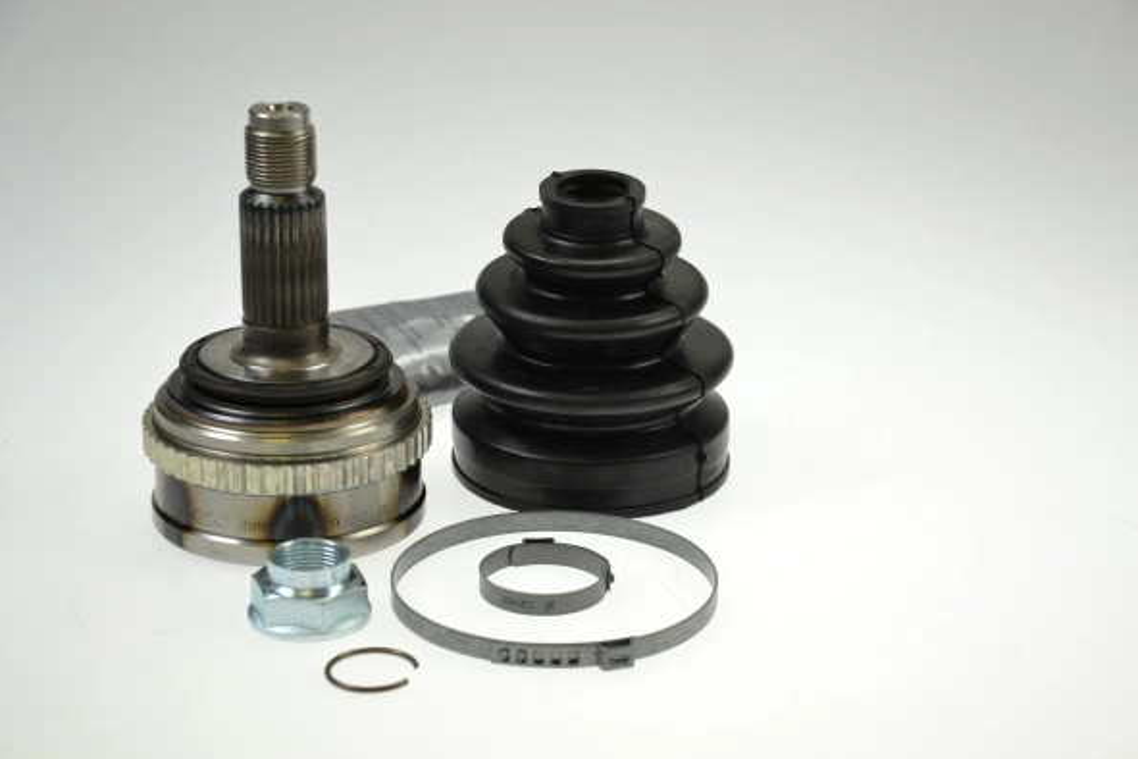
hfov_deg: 20.4
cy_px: 380
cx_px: 573
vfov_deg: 13.7
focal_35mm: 100
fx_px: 3161
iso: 360
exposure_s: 1/250
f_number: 5.6
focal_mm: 66
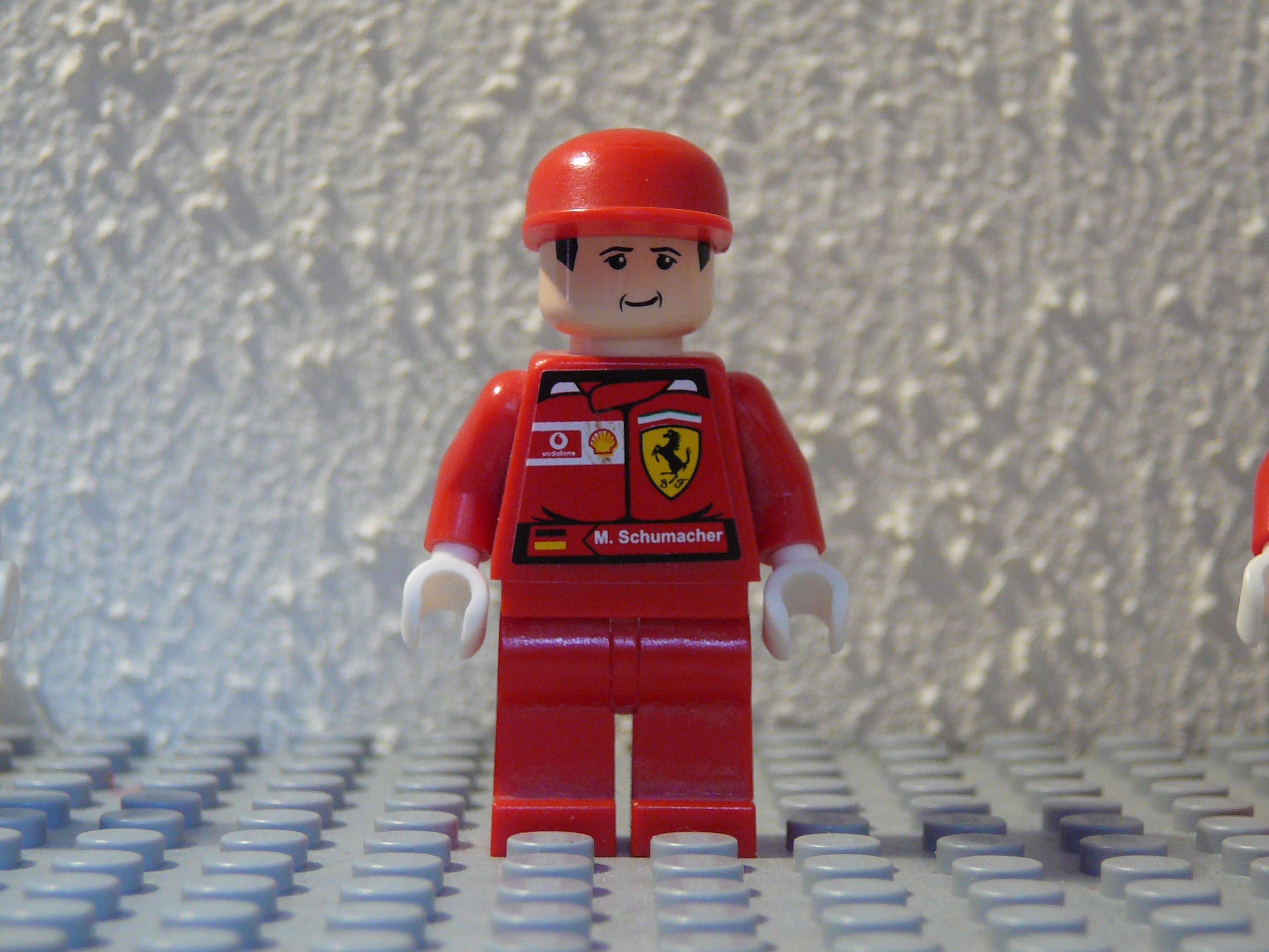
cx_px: 634
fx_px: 3006
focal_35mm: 82
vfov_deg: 18.0
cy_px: 476
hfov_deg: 23.8
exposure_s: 1/20
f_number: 3.8
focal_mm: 12.2
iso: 200
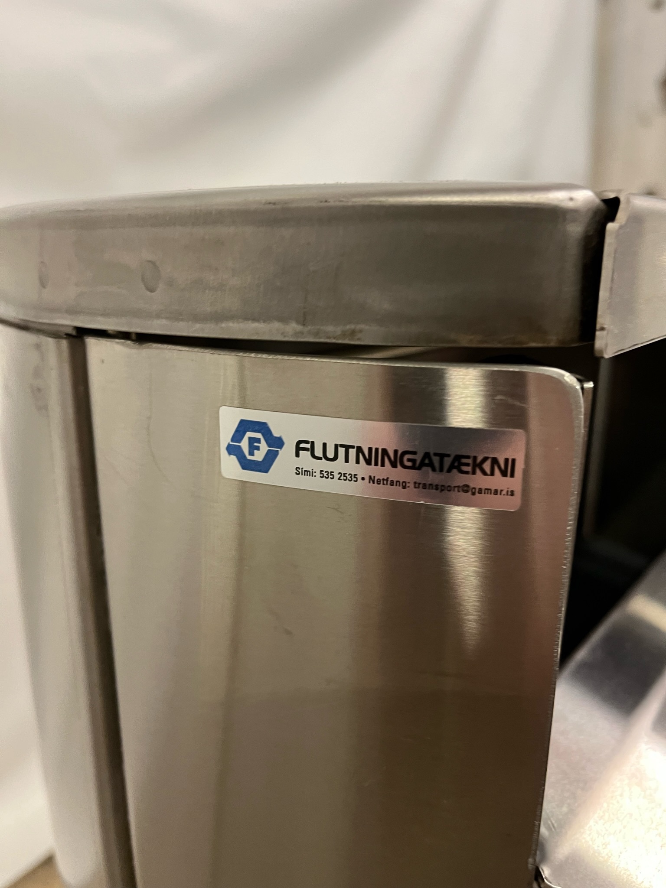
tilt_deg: -17.3
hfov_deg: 53.0
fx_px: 667
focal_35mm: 26
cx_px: 333
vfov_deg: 67.3
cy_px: 444
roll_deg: +1.2
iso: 250
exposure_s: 1/50
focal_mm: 5.1
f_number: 1.6
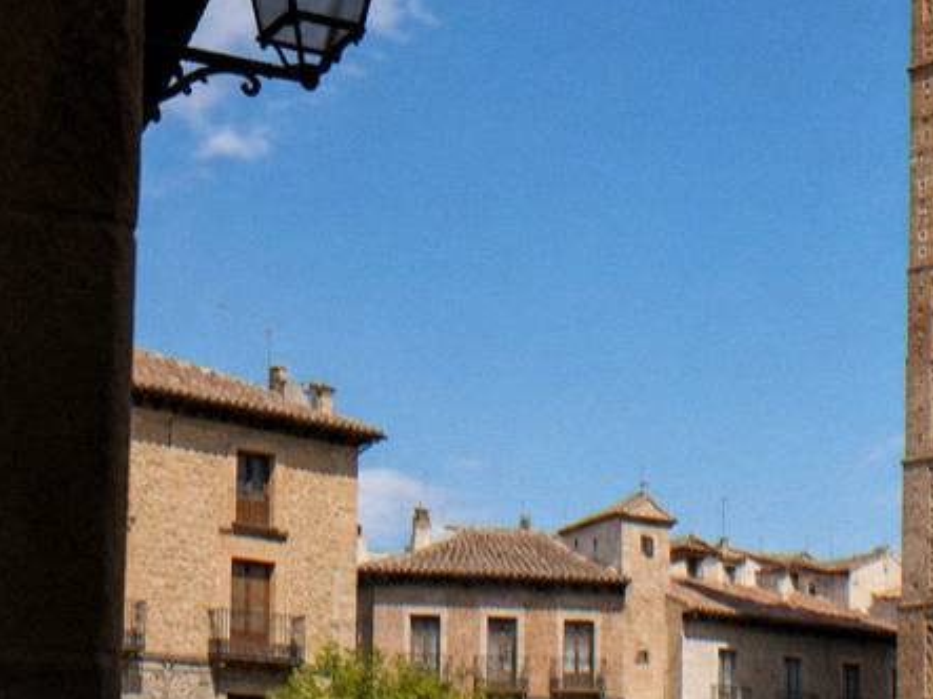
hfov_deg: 25.1
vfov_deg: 19.4
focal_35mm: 76
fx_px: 2048
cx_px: 777
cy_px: 360
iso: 800
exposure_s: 1/160
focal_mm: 35
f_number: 10
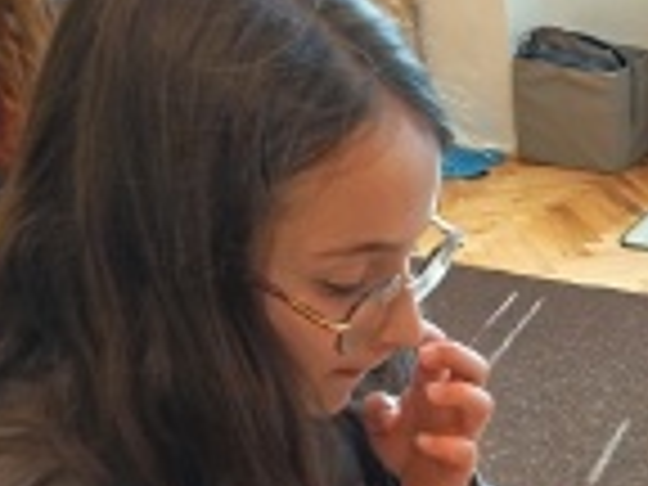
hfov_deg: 22.3
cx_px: 796
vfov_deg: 16.8
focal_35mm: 80
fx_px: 1498
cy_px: 716
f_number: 1.75
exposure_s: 1/100
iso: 738
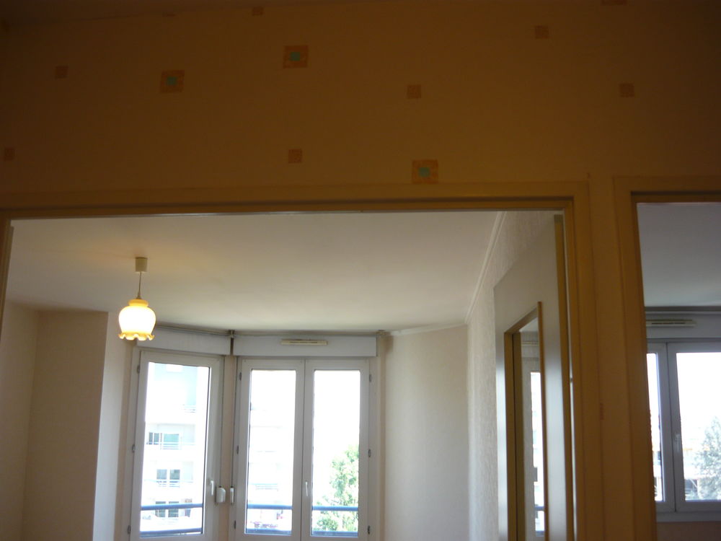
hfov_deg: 55.4
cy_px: 270
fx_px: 687
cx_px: 360
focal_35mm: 33
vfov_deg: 42.9
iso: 100
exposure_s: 1/80
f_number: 2.8
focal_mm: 5.5
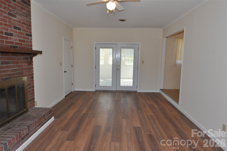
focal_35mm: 21
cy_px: 76
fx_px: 132
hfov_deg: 81.3
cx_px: 114
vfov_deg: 59.4
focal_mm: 14
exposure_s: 1/60
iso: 1250
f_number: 6.3
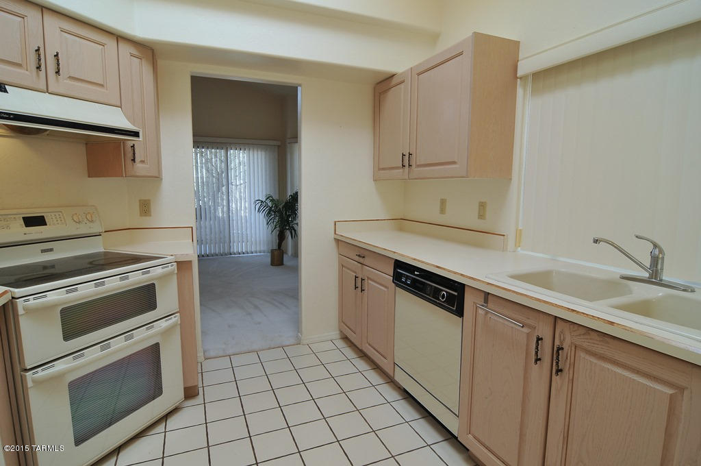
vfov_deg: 67.2
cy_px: 233
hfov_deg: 90.1
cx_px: 350
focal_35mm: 18
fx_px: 350
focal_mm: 12
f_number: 9
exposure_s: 1/30
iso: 320
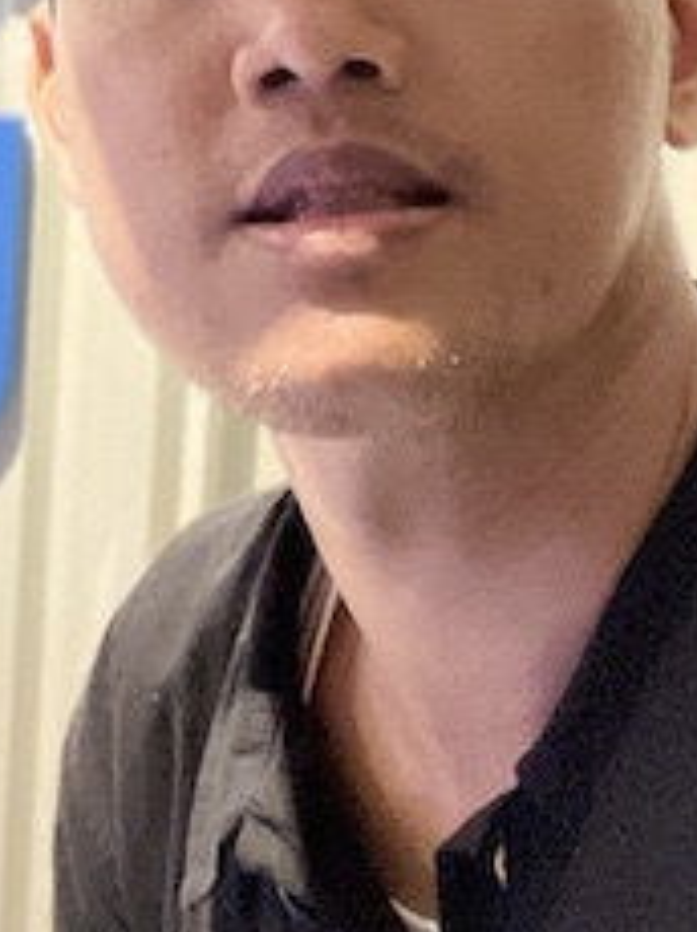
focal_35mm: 87
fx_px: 2340
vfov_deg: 20.8
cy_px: -229
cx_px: -24
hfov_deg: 16.5
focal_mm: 2.71
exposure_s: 1/25
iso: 400
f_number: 2.2
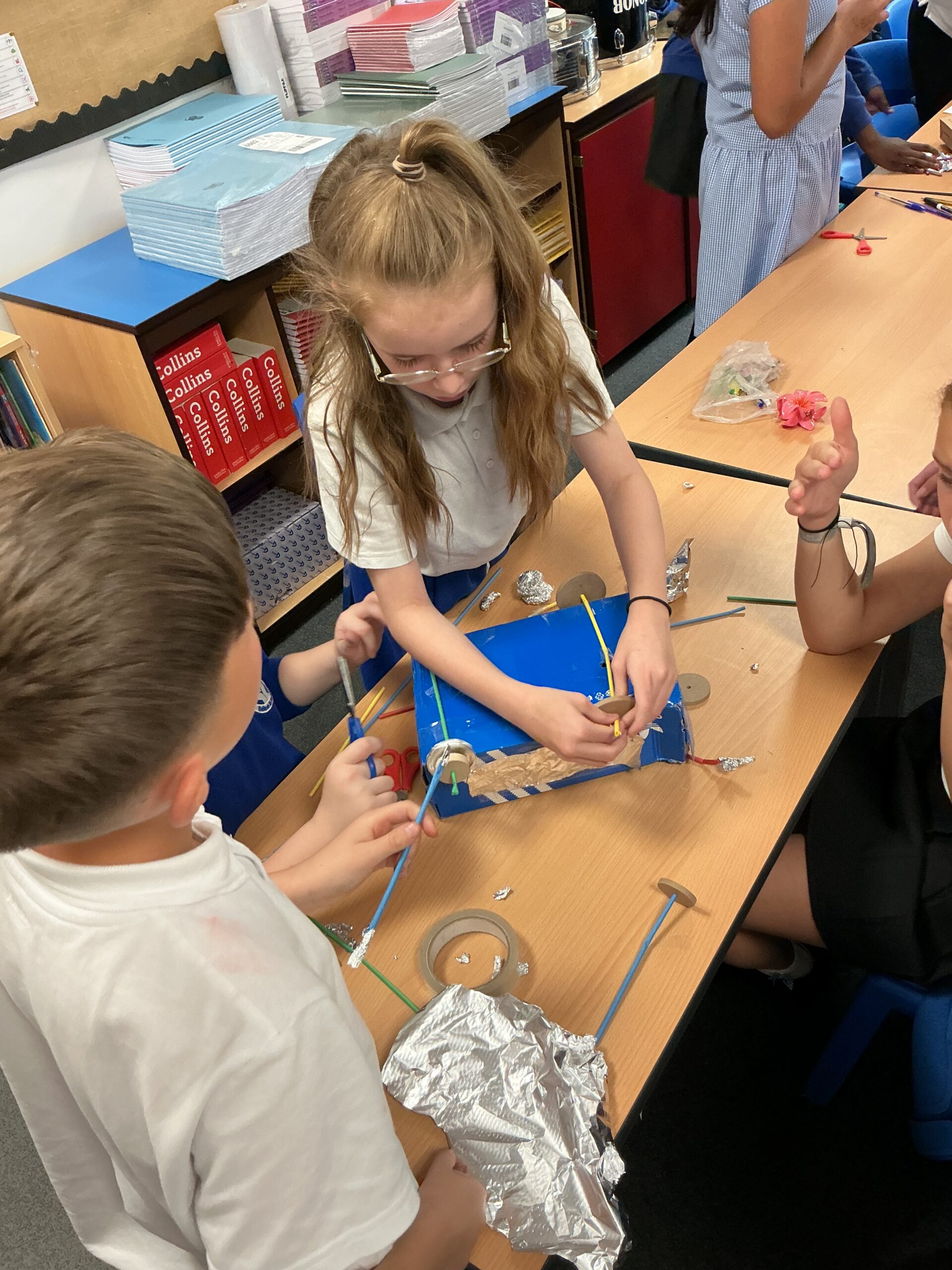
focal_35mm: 29
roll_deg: +13.1
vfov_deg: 61.7
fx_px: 1063
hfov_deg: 48.2
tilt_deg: -41.4
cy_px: 635
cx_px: 476
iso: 125
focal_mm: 3
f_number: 1.8
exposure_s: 1/60
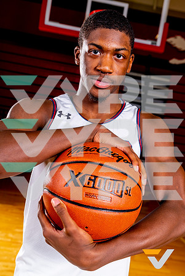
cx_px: 92
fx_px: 285
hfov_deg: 36.0
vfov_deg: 51.8
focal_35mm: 37
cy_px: 138
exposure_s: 1/125
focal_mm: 37
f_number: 5.6
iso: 100
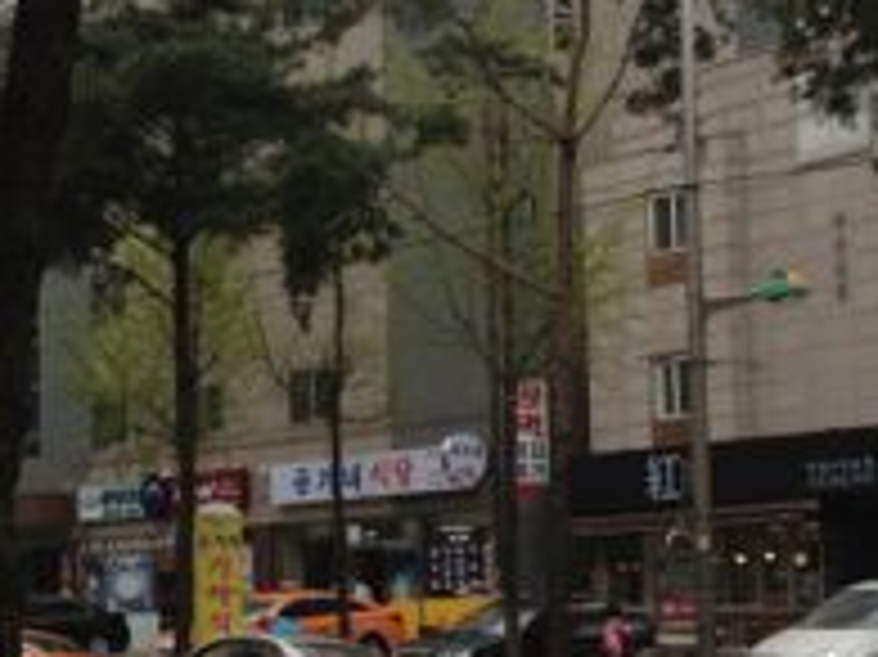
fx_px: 2915
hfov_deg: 16.9
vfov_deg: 12.9
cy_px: 428
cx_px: 68
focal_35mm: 115
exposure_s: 1/699
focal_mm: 4.28
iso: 50
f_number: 2.4
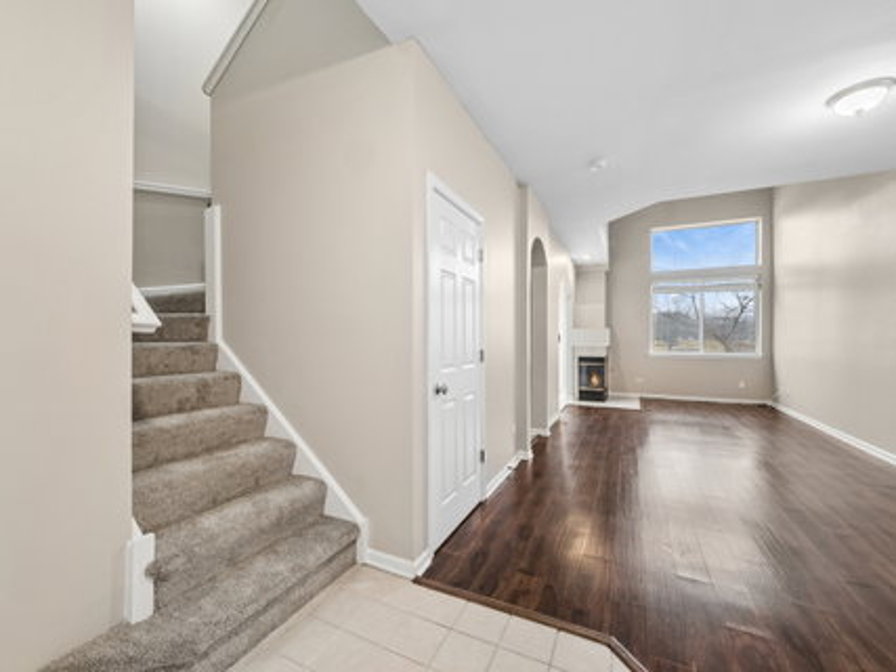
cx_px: 448
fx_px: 362
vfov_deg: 85.6
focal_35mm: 14
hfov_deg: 102.1
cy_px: 336
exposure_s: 1/5
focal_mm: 7
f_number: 8
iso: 400
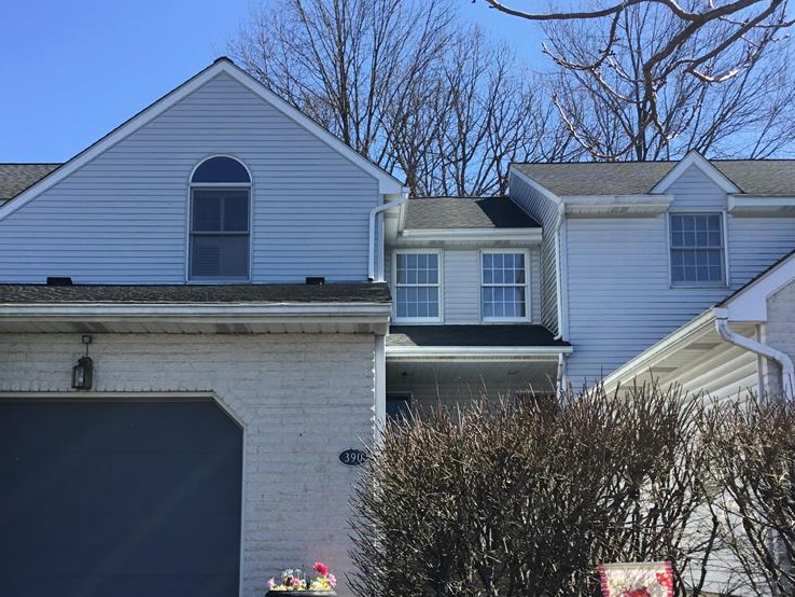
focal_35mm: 43
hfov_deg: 43.8
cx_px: 364
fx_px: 988
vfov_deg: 33.4
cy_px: 386
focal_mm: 3.3
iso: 25
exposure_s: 1/574
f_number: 2.4
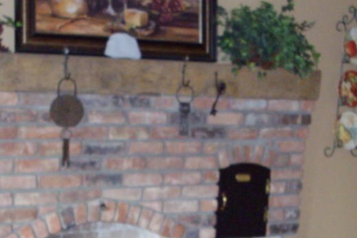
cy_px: 220
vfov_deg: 17.7
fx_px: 754
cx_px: 143
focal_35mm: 76
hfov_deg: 26.6
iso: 400
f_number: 2.8
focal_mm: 6.2
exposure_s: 1/50
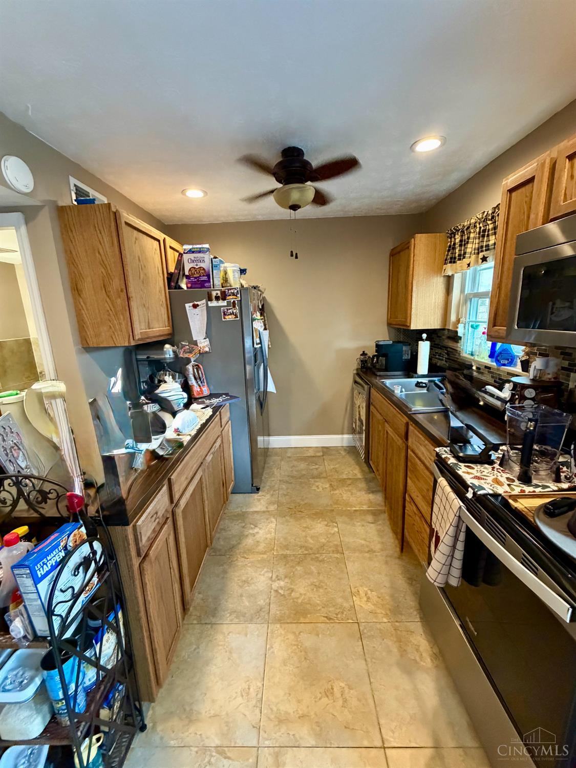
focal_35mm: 14
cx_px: 288
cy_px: 384
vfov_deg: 102.0
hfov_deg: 85.7
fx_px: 310
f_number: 2.2
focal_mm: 2.22
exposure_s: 1/60
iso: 640
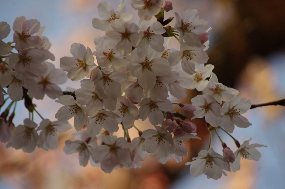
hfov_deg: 6.5
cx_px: 142
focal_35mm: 315
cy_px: 94
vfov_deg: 4.4
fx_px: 2491
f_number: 5.6
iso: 200
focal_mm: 210
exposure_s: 1/250
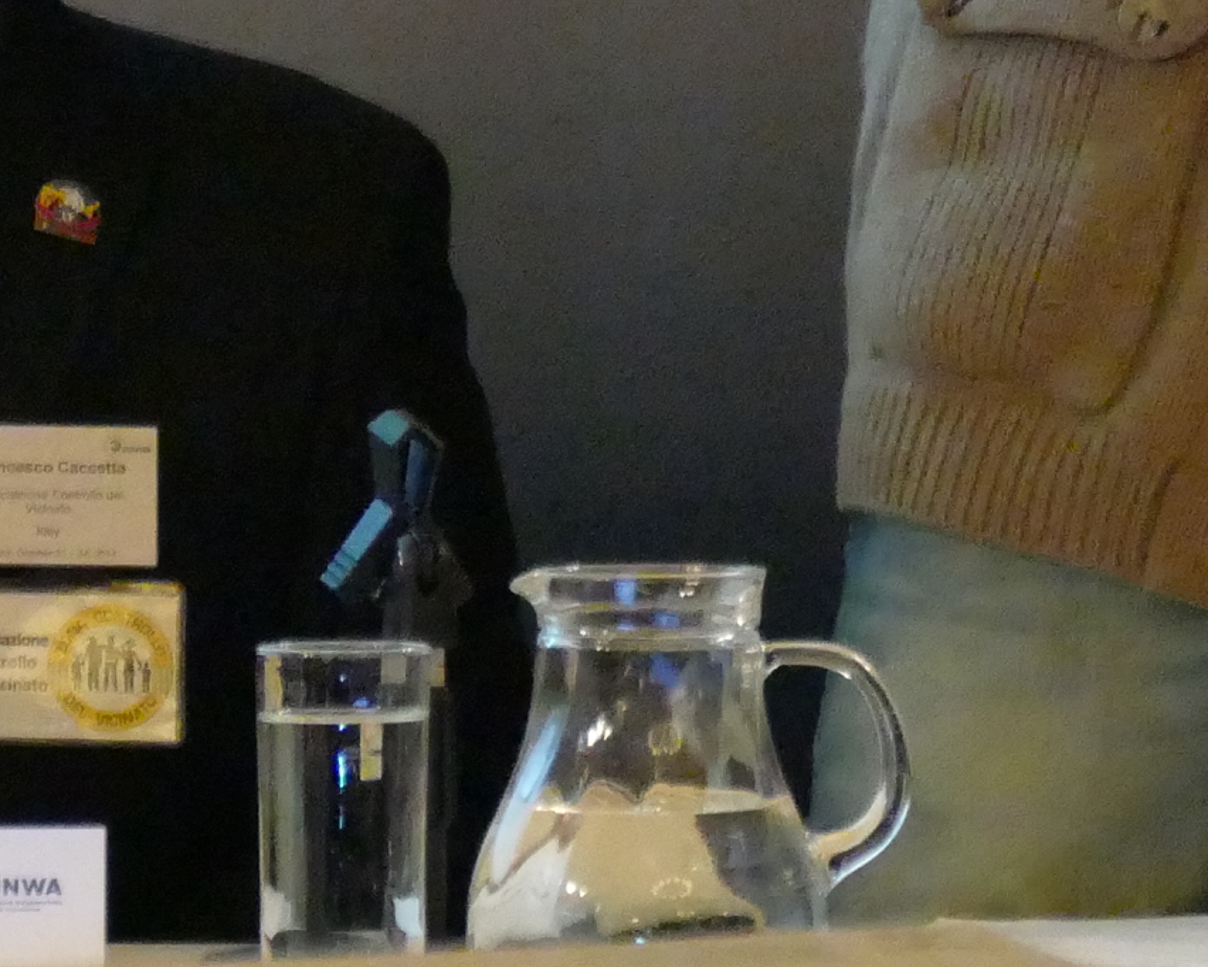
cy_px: -668
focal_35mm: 578
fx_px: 20669
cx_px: 1408
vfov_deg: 2.7
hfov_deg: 3.3
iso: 3200
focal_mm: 49.07
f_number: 3.9
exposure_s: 1/125
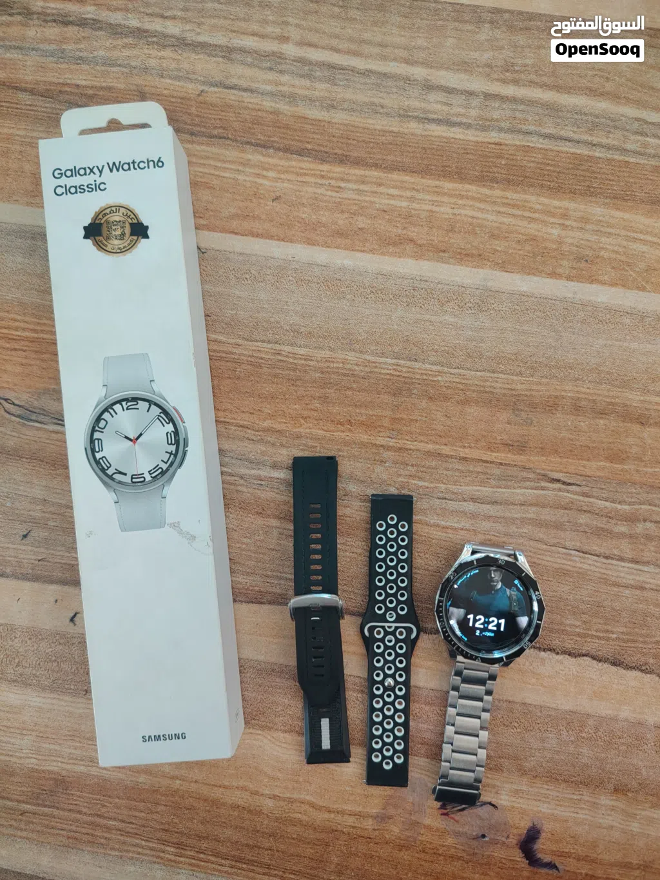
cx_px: 330
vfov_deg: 71.6
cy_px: 440
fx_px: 610
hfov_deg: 56.8
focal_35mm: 24
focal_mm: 5.25
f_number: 1.75
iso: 1441
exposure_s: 1/25
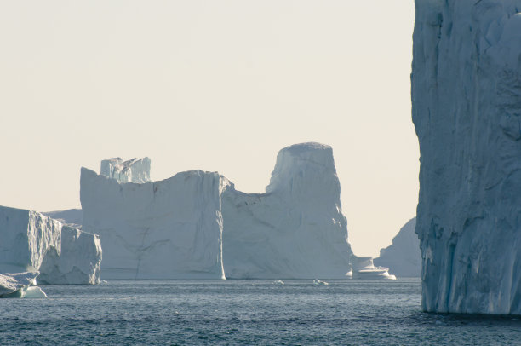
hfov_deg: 4.6
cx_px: 260
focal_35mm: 450
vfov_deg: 3.0
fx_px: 6502
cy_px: 173
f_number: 9
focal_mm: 300
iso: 200
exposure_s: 1/1600
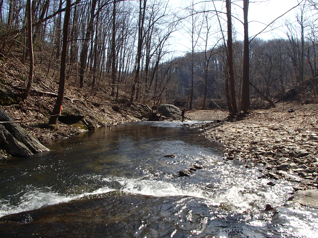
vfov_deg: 49.7
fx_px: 257
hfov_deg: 63.4
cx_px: 159
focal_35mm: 28
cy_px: 119
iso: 100
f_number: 3.9
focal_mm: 5
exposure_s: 1/500
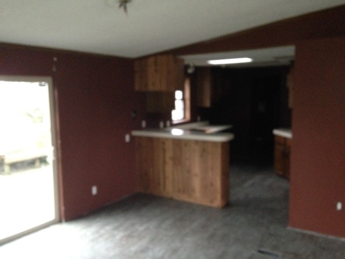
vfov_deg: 42.9
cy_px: 130
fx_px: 329
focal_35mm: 33
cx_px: 172
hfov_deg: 55.4
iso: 640
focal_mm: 4.12
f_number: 2.4
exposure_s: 1/16
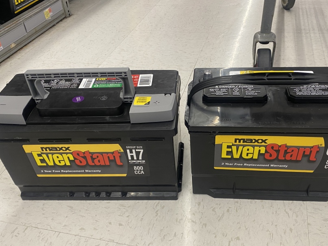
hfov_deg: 55.2
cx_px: 182
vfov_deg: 42.7
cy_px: 149
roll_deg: +3.8
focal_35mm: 33
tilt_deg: -41.1
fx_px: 313
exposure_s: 1/60
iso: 125
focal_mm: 4.25
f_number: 1.8
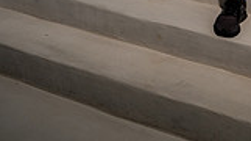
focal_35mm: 85
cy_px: -208
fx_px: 565
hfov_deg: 24.6
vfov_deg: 11.5
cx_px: 207
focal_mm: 29
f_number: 5.6
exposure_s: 1/1600
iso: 125
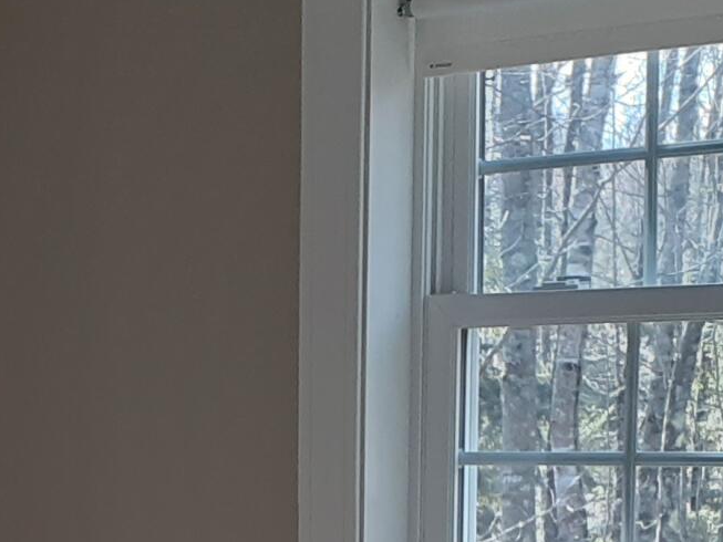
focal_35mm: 124
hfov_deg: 15.5
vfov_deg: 11.6
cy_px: 720
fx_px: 2590
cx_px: -51
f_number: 1.9
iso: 80
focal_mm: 3.6
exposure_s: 1/120
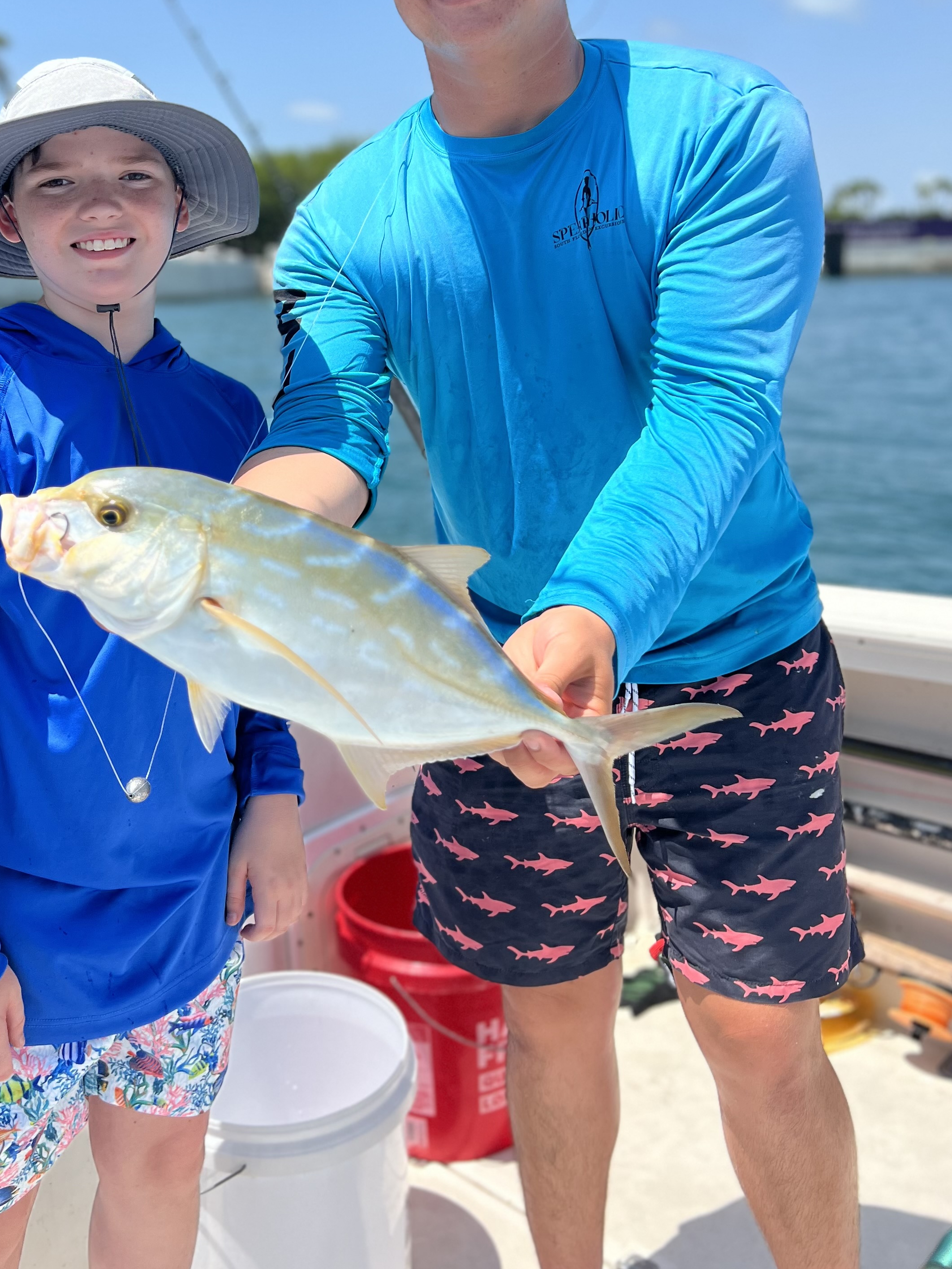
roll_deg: +0.3
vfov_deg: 49.5
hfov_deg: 38.4
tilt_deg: -7.1
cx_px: 341
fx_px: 1357
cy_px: 459
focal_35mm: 37
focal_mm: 5.7
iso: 50
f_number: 1.5
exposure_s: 1/3968
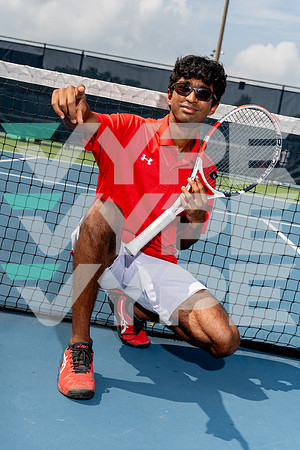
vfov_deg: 37.5
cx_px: 150
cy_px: 225
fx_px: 662
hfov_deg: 25.5
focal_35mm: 53
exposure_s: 1/250
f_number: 8
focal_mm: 53
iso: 100
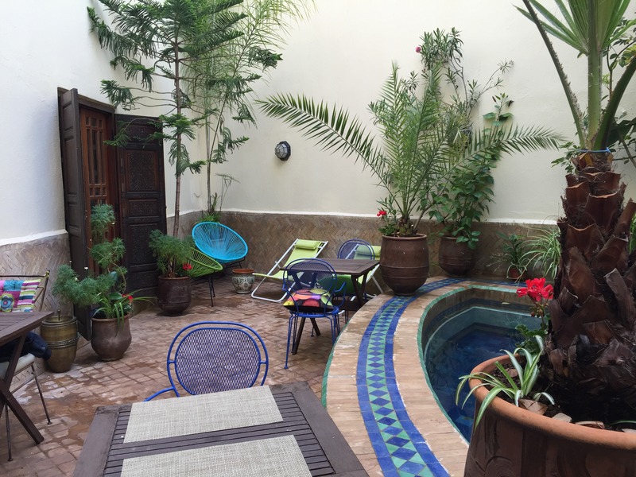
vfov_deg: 48.2
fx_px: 533
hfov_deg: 61.7
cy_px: 238
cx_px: 318
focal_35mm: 29
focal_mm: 4.15
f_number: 2.2
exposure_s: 1/100
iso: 40
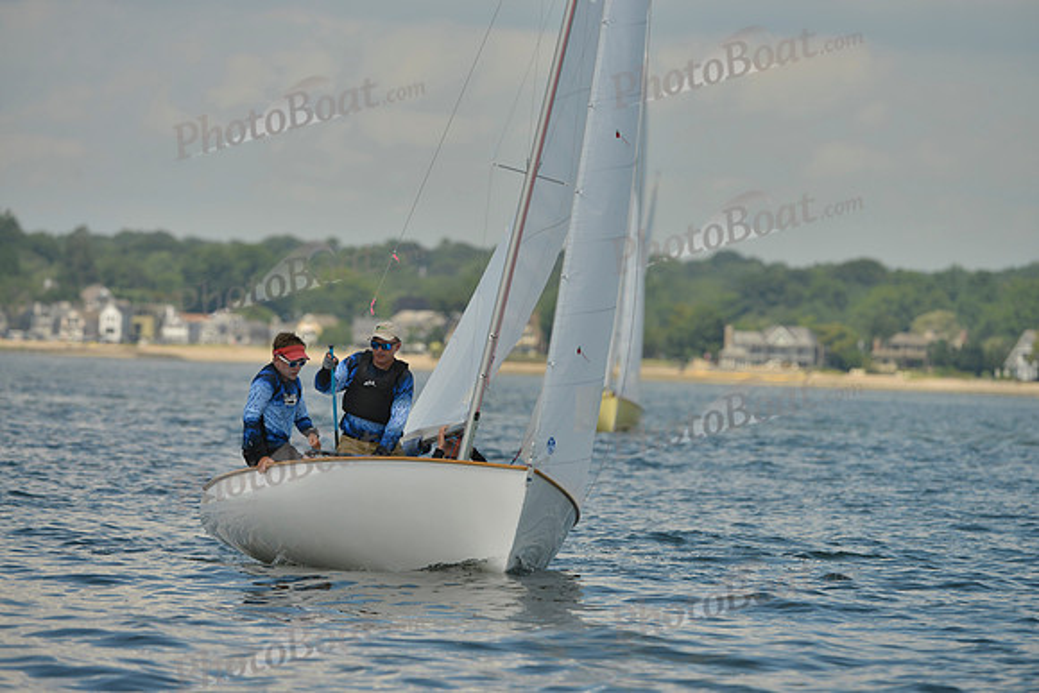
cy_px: 346
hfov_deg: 6.1
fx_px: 9815
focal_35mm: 340
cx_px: 520
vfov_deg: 4.0
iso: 200
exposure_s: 1/1250
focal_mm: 340
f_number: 6.3
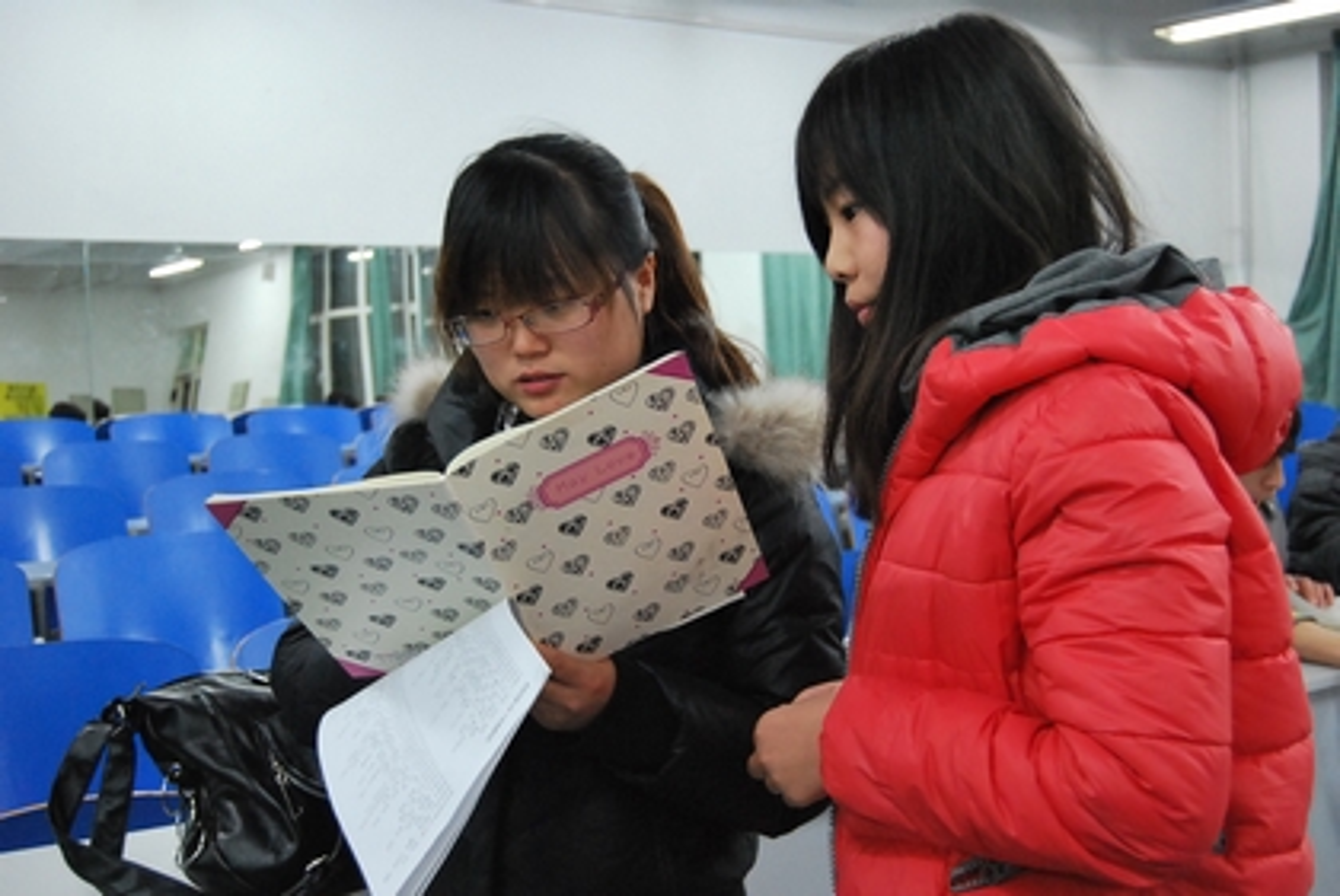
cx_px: 670
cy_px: 448
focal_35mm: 46
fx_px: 1733
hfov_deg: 42.3
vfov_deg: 29.0
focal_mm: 31
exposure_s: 1/80
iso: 1600
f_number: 4.5
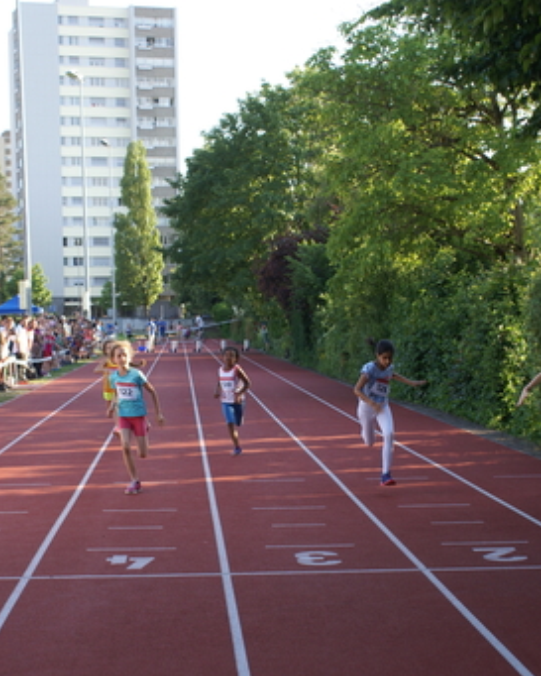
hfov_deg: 22.8
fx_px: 1340
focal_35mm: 67
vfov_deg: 28.3
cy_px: 354
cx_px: 277
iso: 160
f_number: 5
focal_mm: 30
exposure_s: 1/125
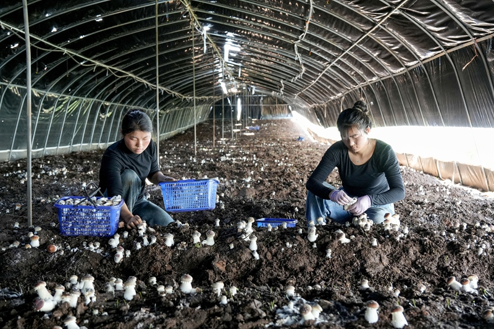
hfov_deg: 46.4
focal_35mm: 42
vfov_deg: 31.9
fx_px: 576
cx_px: 247
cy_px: 164
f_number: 3.5
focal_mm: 28
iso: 1250
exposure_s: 1/125
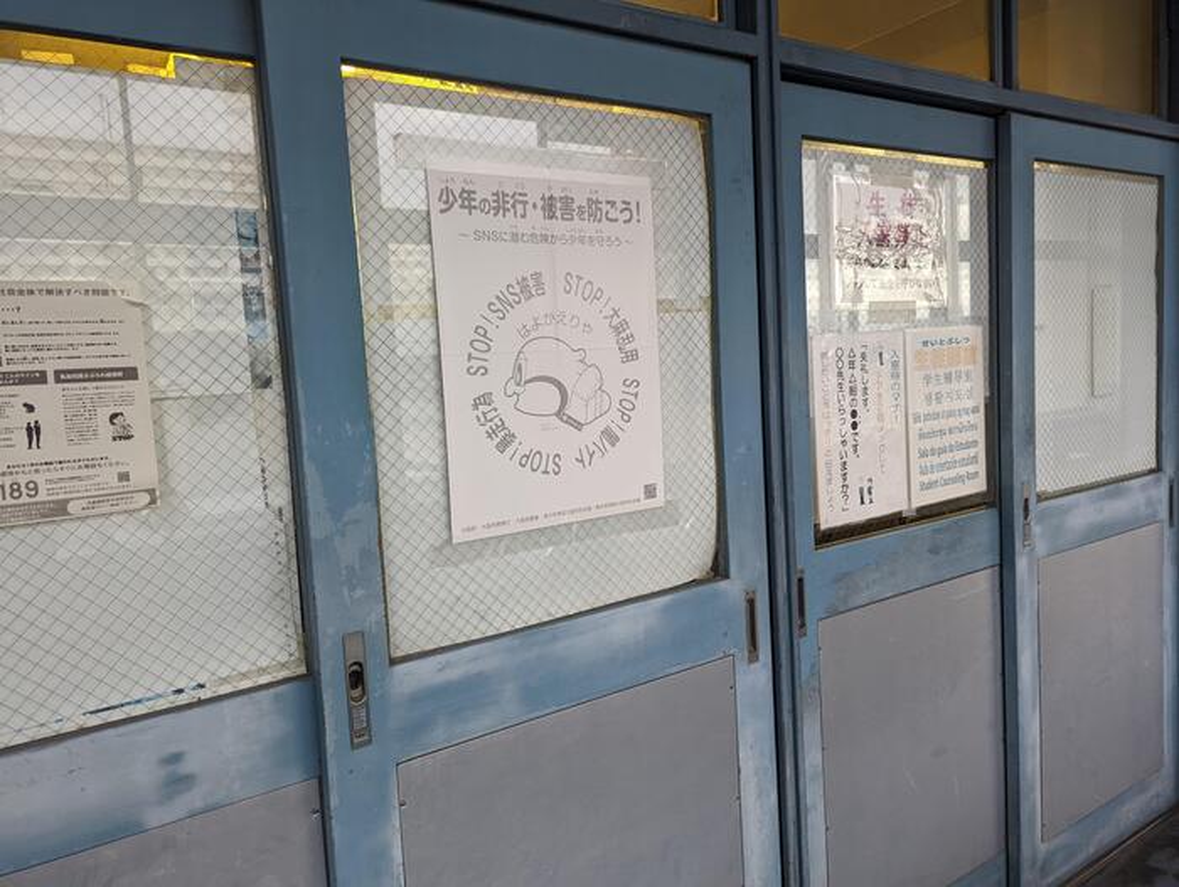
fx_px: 819
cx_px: 590
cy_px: 444
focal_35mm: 24
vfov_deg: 56.9
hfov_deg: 71.5
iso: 601
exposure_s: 1/409
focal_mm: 6.81
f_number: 1.85
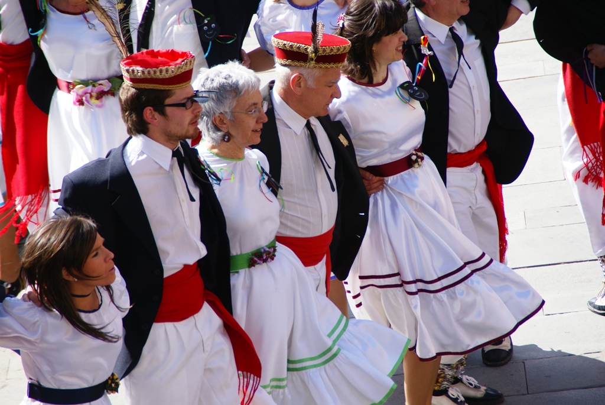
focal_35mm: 300
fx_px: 5047
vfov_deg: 4.6
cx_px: 302
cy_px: 202
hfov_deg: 6.9
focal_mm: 200
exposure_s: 1/320
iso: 100
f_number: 6.3
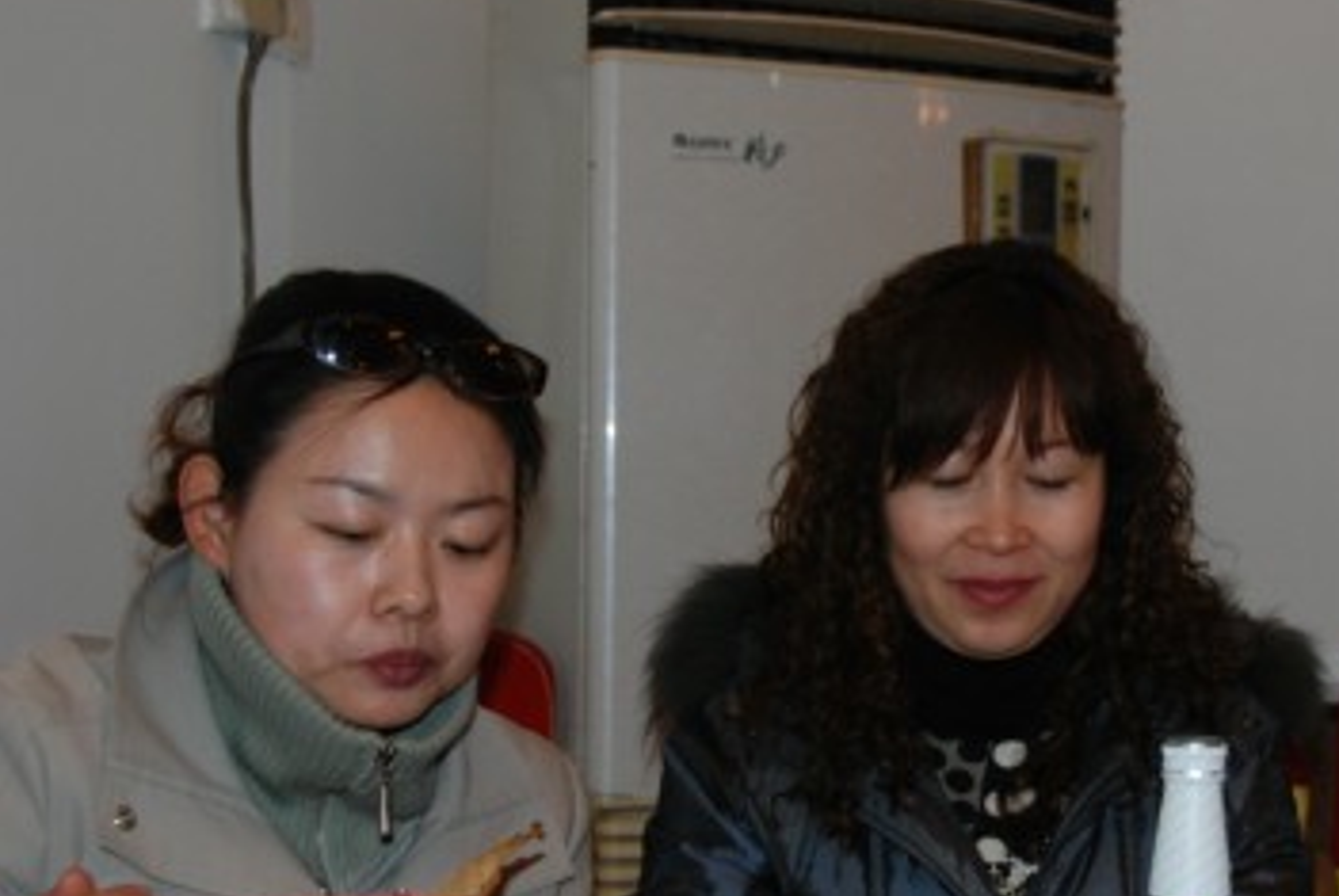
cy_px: 587
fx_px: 3054
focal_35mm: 82
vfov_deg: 16.7
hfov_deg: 24.5
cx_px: 954
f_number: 4.2
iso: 400
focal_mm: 32
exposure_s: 1/60
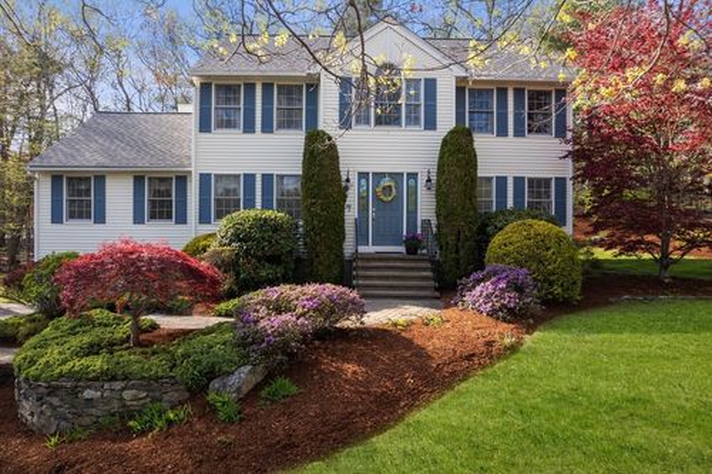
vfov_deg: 57.2
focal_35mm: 22
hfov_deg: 78.6
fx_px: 435
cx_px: 356
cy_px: 237
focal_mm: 8.38
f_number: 2.8
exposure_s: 1/320
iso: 100
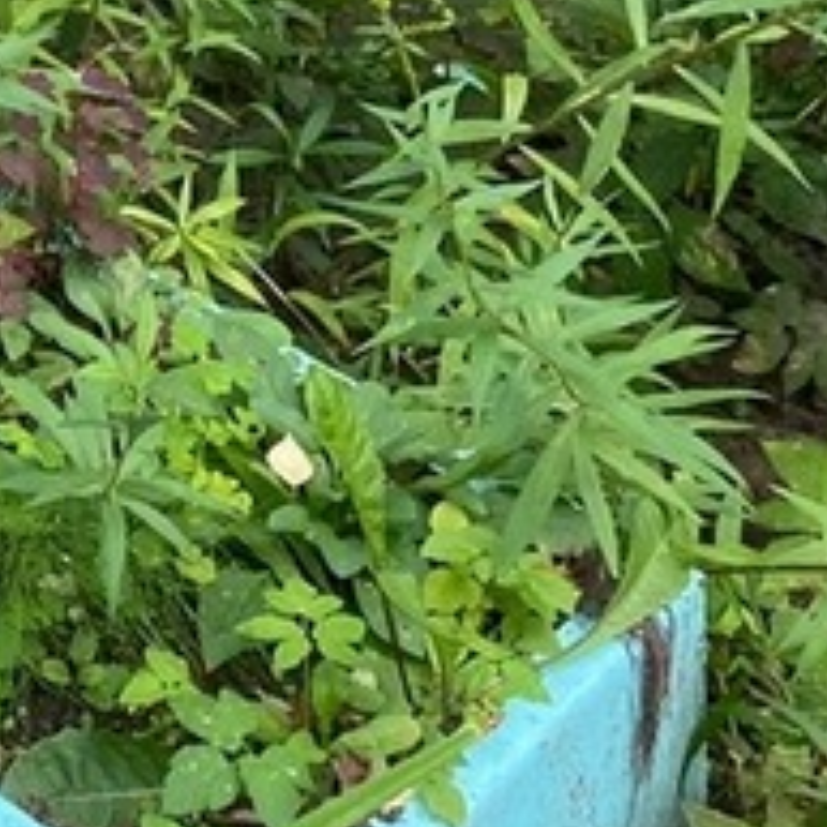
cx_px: -416
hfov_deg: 13.5
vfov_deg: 13.1
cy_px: -587
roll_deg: +1.4
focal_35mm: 122
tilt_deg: -9.5
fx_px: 3298
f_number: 1.8
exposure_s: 1/122
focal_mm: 4.25
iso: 64
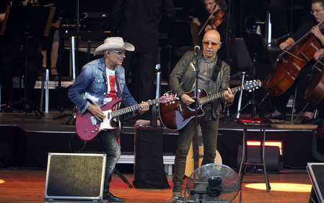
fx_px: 5424
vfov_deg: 2.1
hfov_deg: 3.4
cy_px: 105
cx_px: 162
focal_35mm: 614
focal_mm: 600
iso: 2500
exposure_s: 1/500
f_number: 6.3
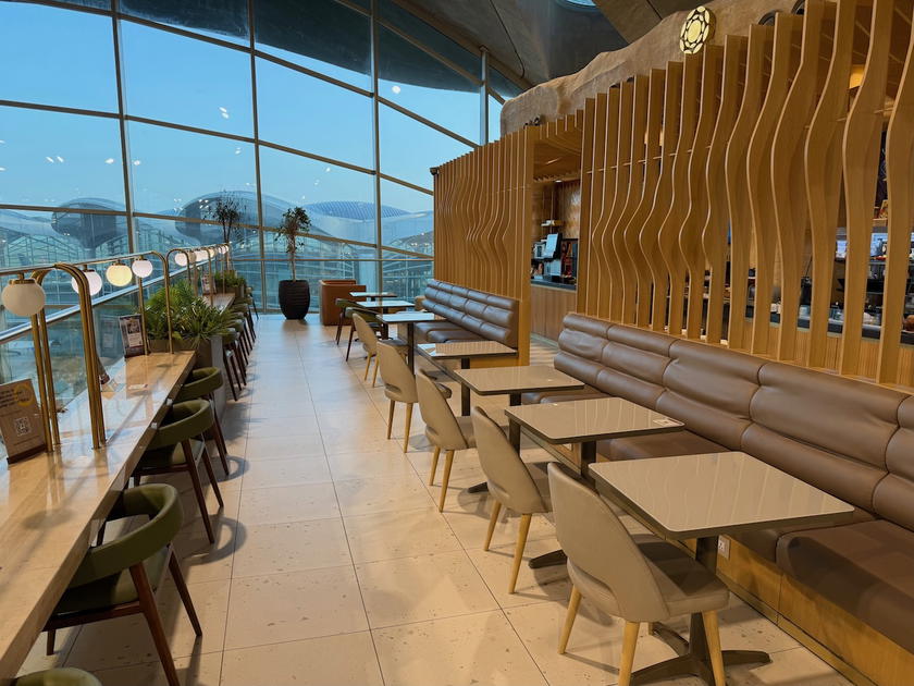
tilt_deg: -9.0
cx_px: 457
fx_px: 634
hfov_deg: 71.6
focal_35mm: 24
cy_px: 343
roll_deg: +0.5
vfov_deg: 56.8
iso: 64
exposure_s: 1/100
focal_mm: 6.76
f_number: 1.78
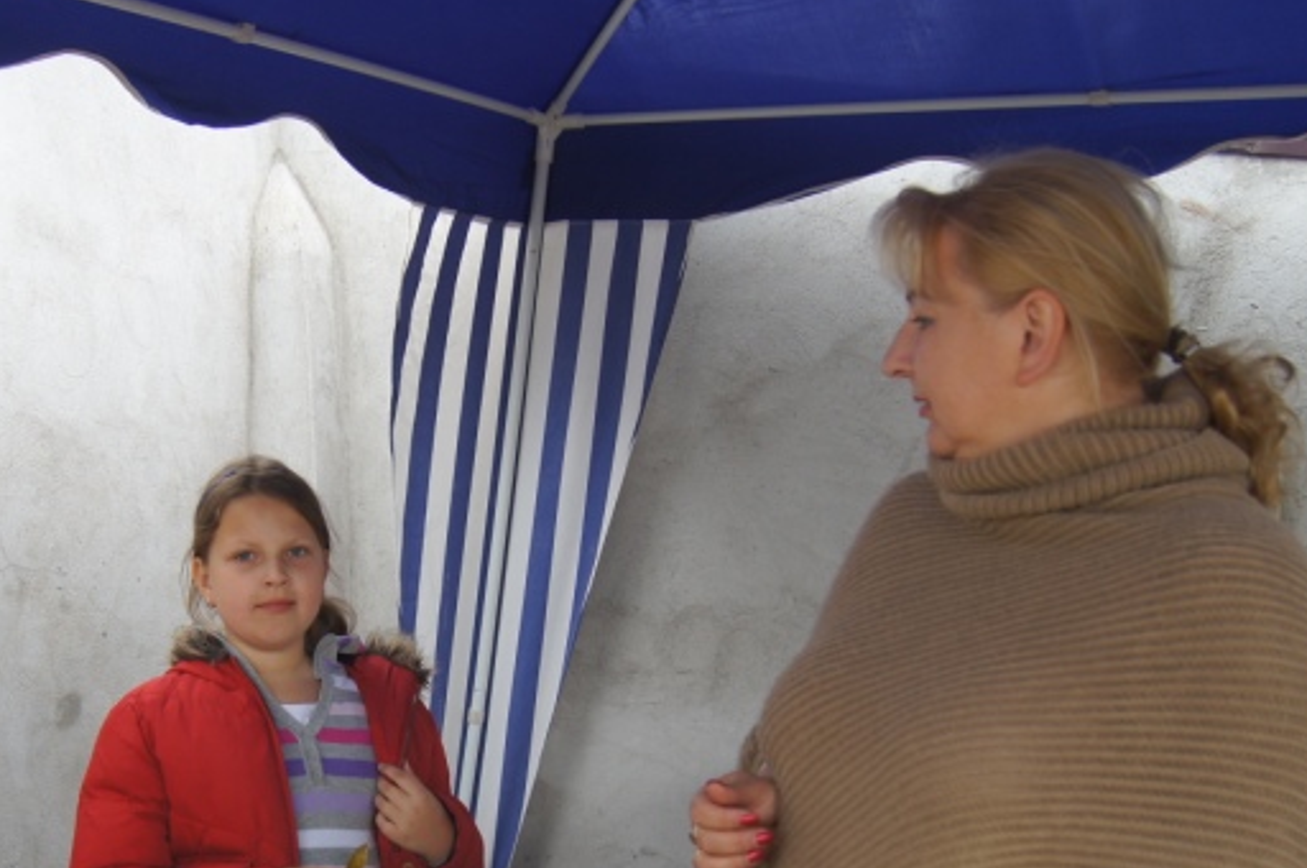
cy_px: 763
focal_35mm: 54
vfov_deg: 24.4
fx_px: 1958
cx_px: 447
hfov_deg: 36.6
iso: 100
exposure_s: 1/30
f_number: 4
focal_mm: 18
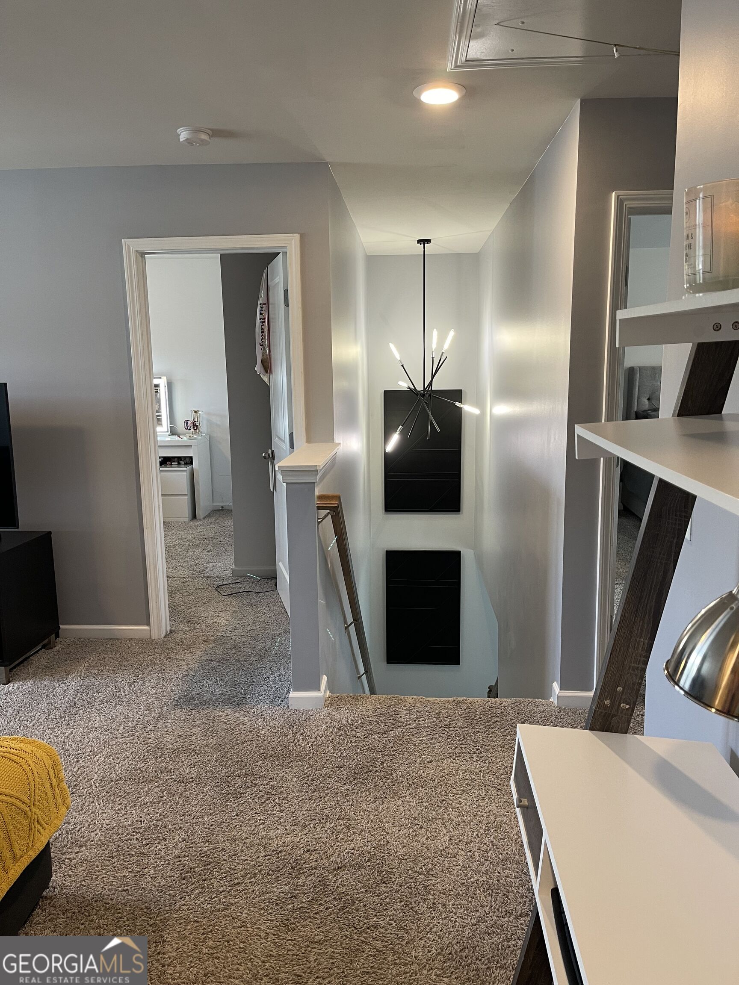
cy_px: 492
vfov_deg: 69.4
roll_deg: +0.9
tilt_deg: -10.2
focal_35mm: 25
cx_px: 370
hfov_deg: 54.9
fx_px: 712
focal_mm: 5.1
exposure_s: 1/60
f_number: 1.6
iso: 160
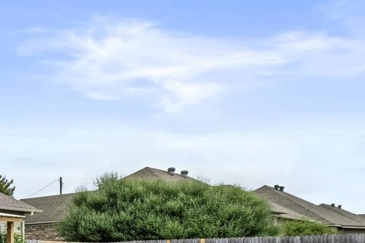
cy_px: 261
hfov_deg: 29.0
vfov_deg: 24.0
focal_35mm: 53
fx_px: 537
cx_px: -132
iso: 800
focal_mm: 10
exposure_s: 1/800
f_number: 7.1
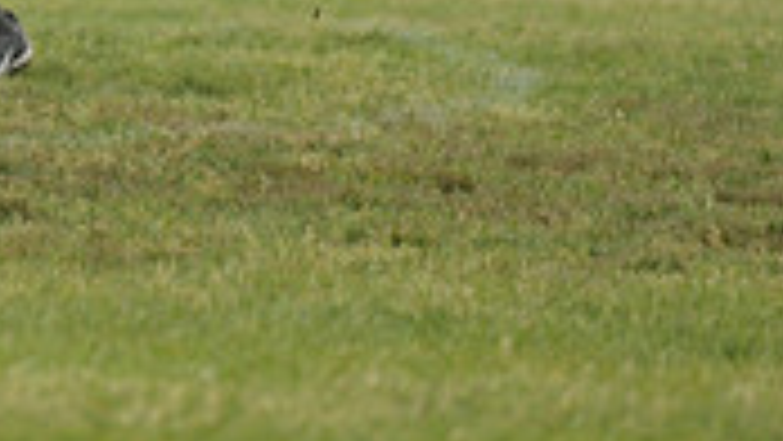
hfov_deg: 1.9
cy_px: -396
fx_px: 23863
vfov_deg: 1.1
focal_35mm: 1149
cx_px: 22
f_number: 4
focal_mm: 330
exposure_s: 1/2500
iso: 800
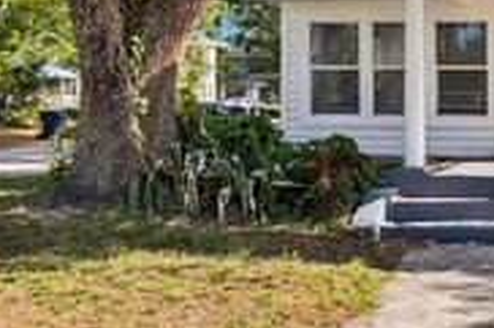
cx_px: 581
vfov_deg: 30.1
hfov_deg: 35.7
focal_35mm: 44
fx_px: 603
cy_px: 91
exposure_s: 1/640
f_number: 8
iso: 400
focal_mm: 16
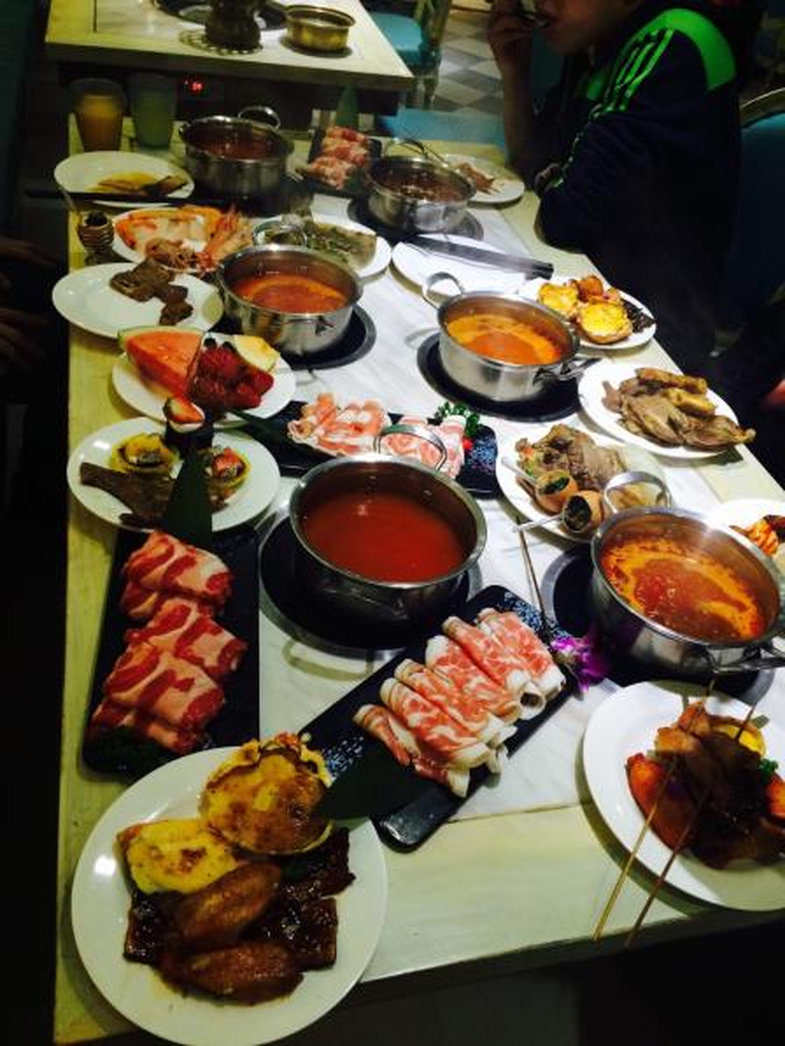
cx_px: 392
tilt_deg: -42.2
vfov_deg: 61.6
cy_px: 523
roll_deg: -11.6
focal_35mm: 29
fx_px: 877
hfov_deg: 48.2
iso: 160
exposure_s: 1/33
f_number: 2.2
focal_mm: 4.15
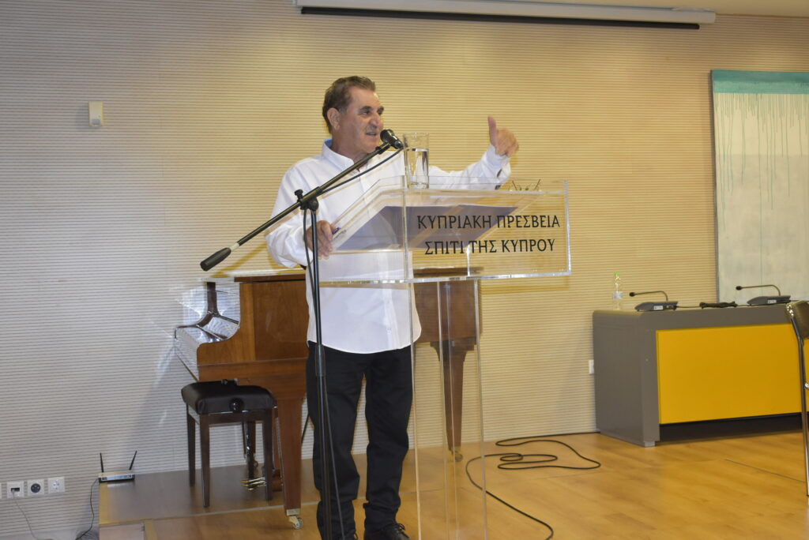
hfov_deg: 47.9
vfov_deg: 33.1
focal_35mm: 40
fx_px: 911
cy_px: 270
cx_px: 404
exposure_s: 1/80
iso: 1600
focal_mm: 27
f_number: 5.6
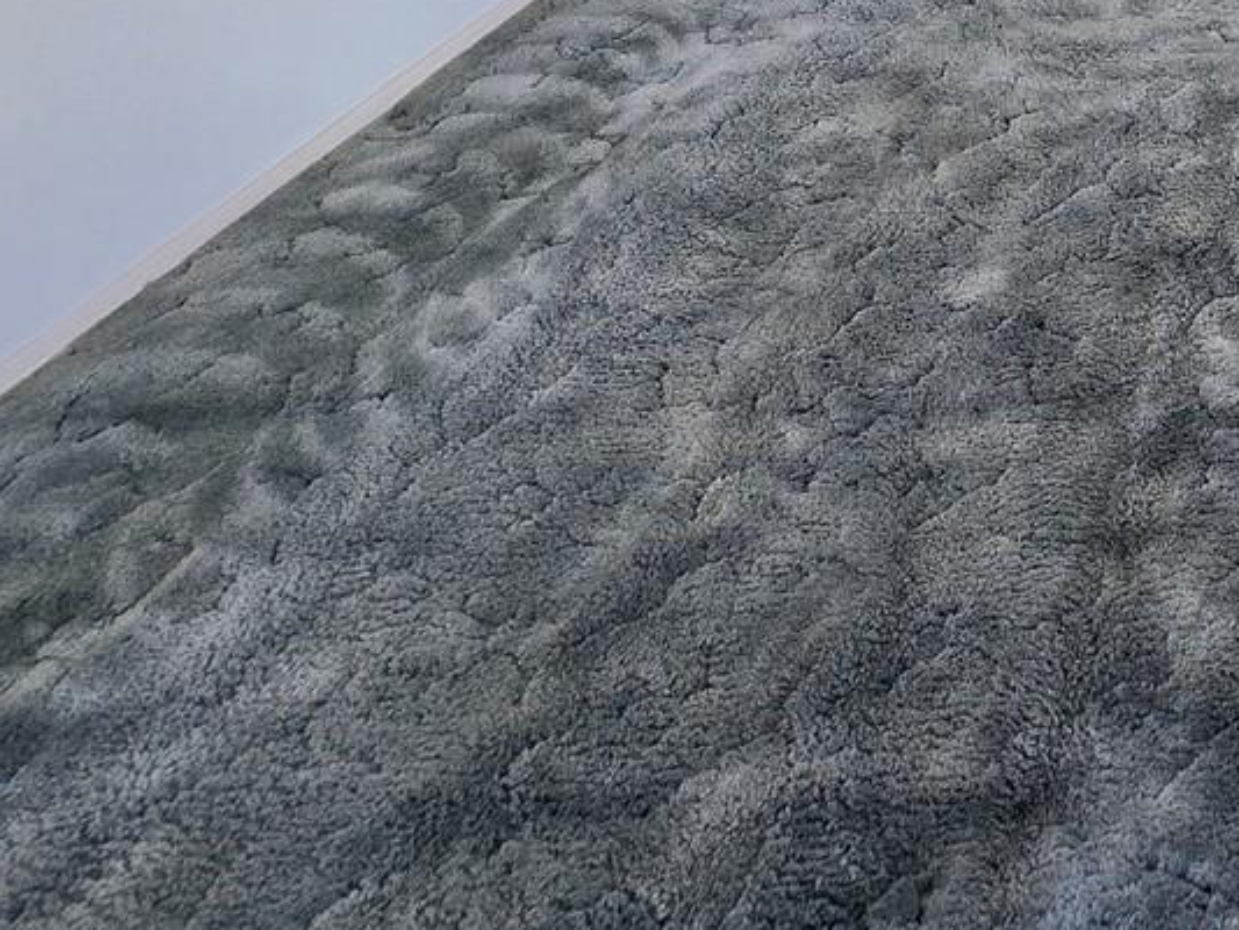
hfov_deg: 34.8
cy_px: -444
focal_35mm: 39
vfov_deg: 26.9
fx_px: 1396
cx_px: 1578
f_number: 2.2
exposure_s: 1/60
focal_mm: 2.2
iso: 64
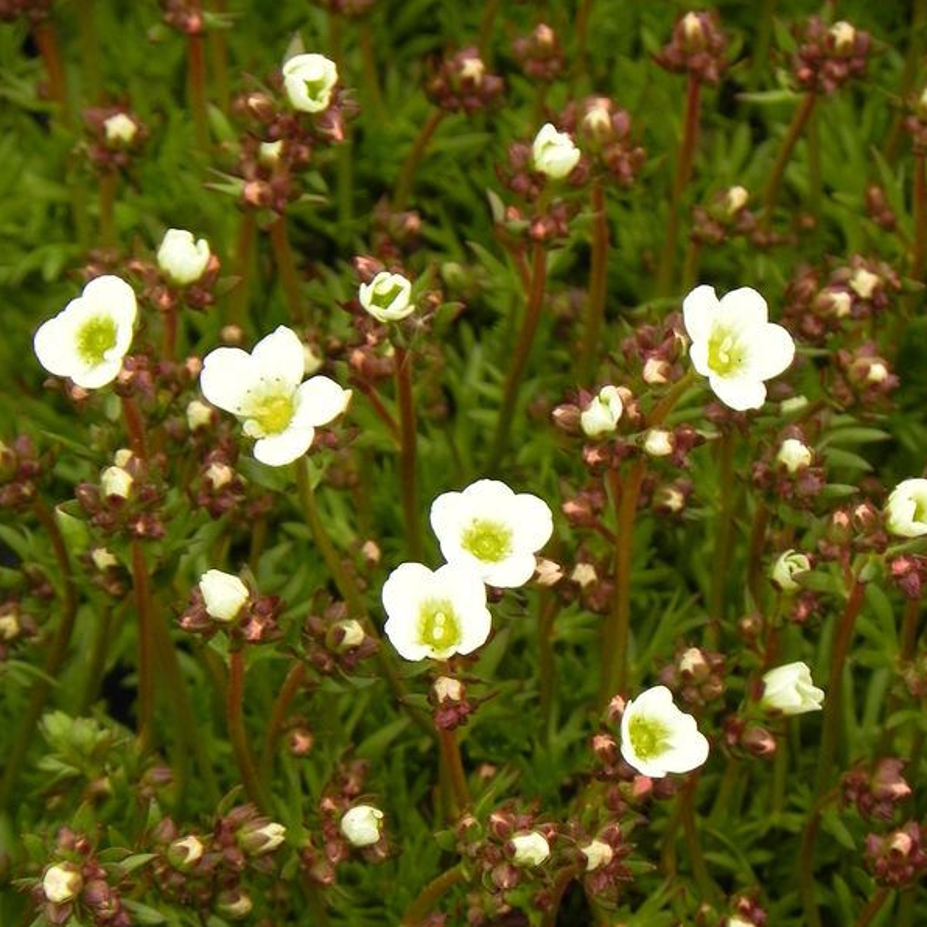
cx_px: 465
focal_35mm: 345
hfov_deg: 5.1
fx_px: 10453
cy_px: 596
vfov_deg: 5.1
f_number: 5
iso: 160
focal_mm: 51.8
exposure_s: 1/320
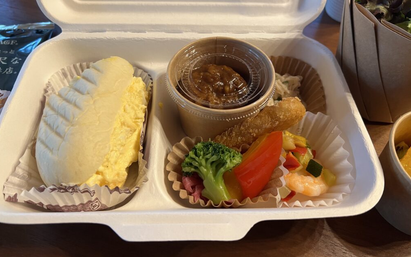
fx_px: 314
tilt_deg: -51.2
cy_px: 111
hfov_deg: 66.5
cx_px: 206
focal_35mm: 28
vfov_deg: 44.4
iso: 160
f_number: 1.5
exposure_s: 1/50
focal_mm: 5.7
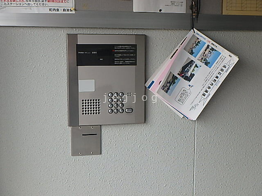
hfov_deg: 44.8
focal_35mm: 42
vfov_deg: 34.3
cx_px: 131
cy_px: 98
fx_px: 318
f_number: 5.2
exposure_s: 1/60
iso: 200
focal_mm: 7.5
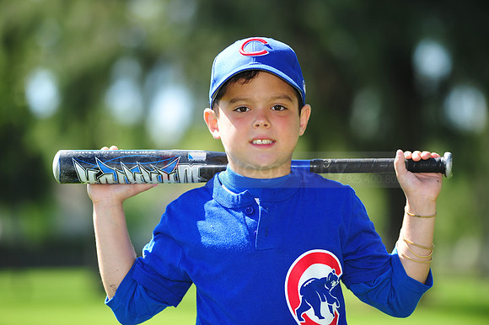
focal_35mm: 200
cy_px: 162
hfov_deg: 10.3
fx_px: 2715
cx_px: 244
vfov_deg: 6.9
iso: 200
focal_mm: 200
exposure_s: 1/500
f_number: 4.5
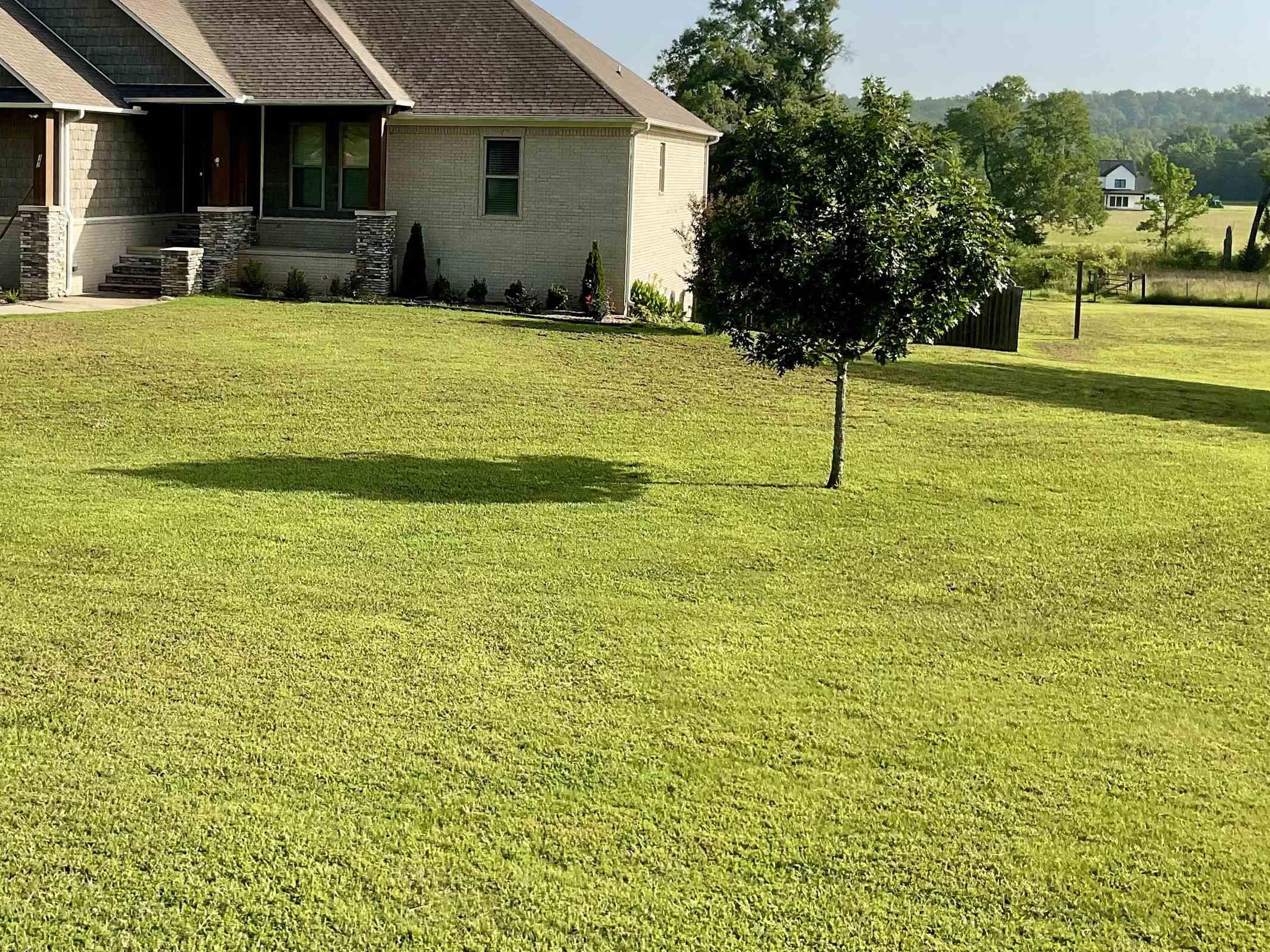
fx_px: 1541
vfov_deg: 33.9
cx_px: 391
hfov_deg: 43.9
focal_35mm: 42
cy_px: 293
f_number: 1.8
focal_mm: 3
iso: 16
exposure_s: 1/1490
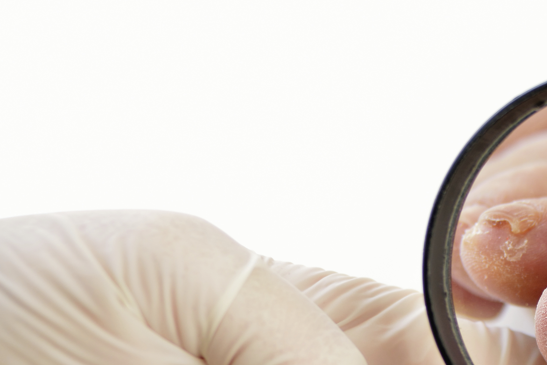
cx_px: 588
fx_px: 2112
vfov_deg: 9.8
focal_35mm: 139
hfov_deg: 14.4
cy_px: 317
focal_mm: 40
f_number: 4.5
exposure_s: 1/50
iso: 200
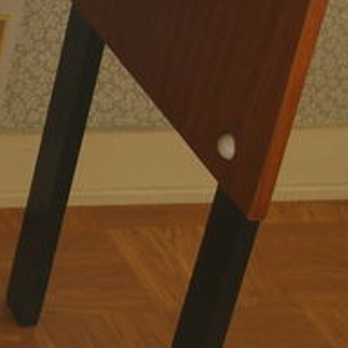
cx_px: -241
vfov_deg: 8.0
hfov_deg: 7.8
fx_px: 2493
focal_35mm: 219
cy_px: 108
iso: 400
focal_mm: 33
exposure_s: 1/20
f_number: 4
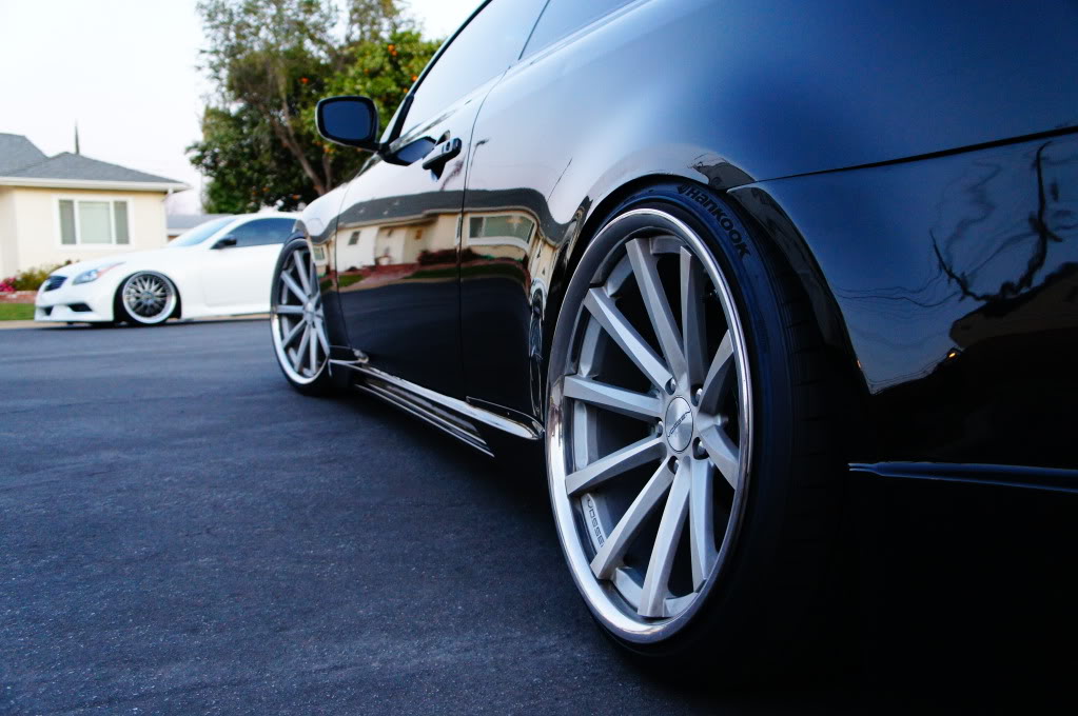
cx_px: 539
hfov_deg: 57.3
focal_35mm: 33
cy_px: 358
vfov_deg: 39.9
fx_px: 987
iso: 1600
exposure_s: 1/60
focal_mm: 22
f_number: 4
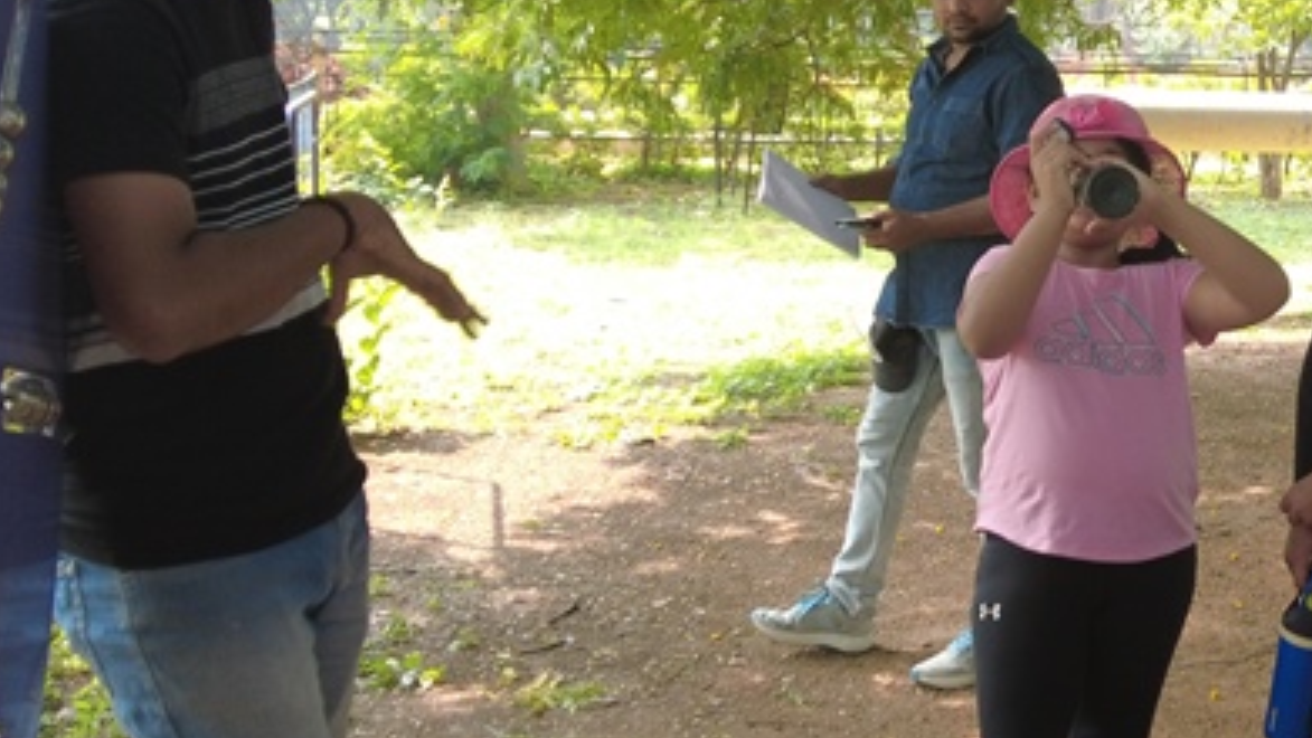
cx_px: 1164
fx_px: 1983
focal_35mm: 57
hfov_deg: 34.7
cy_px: 272
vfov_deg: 21.0
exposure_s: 1/80
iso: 100
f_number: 1.8
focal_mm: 4.4
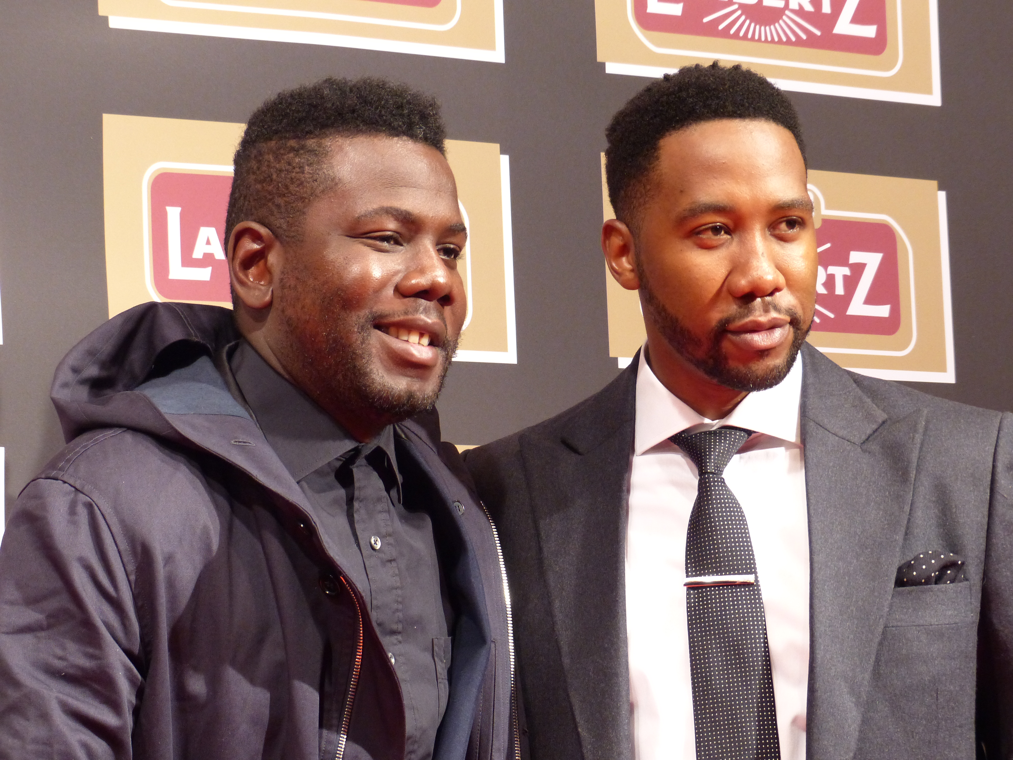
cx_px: 506
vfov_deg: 10.2
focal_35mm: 145
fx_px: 4243
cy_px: 380
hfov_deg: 13.6
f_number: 2.8
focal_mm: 26.1
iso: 400
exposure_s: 1/60
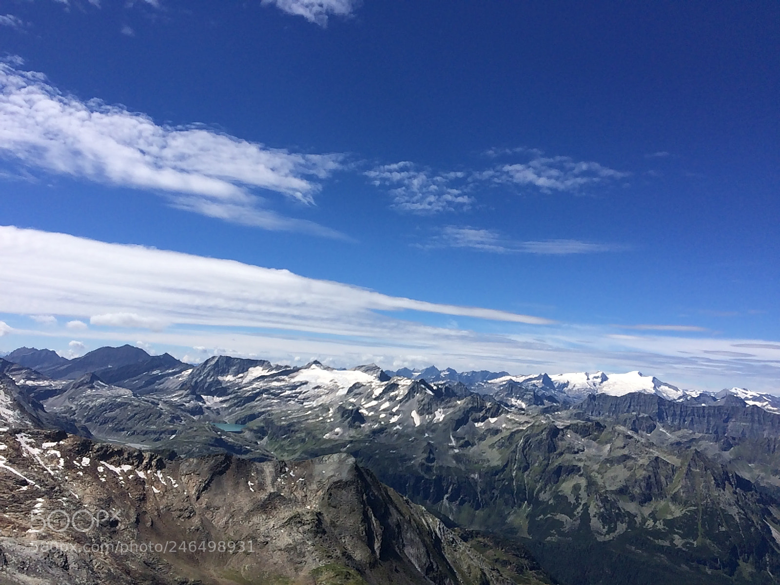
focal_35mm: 29
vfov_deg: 48.2
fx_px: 653
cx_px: 390
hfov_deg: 61.7
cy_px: 292
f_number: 2.2
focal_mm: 4.15
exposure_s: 1/4484
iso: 32
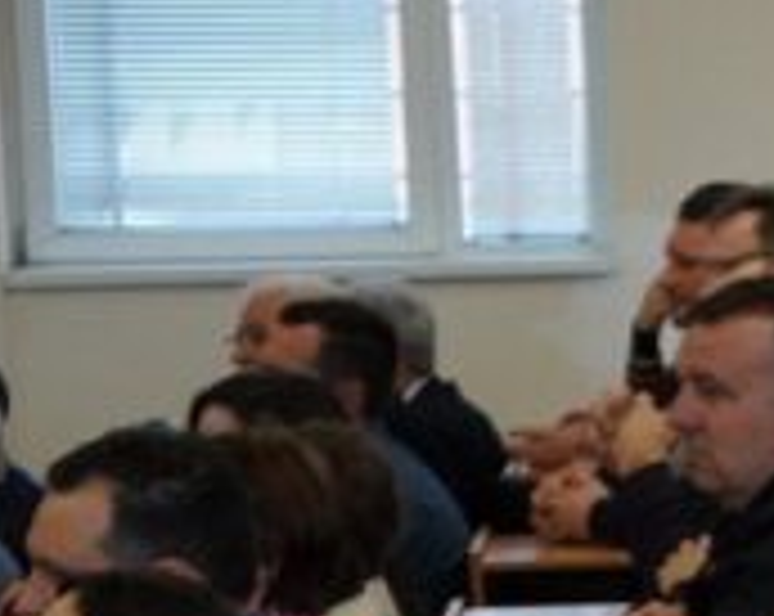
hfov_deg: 8.4
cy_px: 564
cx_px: 2264
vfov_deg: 7.8
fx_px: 4482
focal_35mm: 196
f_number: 5
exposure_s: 1/320
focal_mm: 35
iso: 3200
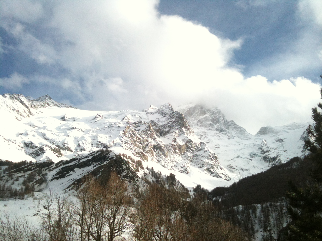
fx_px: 326
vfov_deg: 40.7
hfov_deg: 52.6
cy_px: 120
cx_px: 161
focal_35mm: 35
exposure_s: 1/1134
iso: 64
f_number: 2.8
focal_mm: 3.85
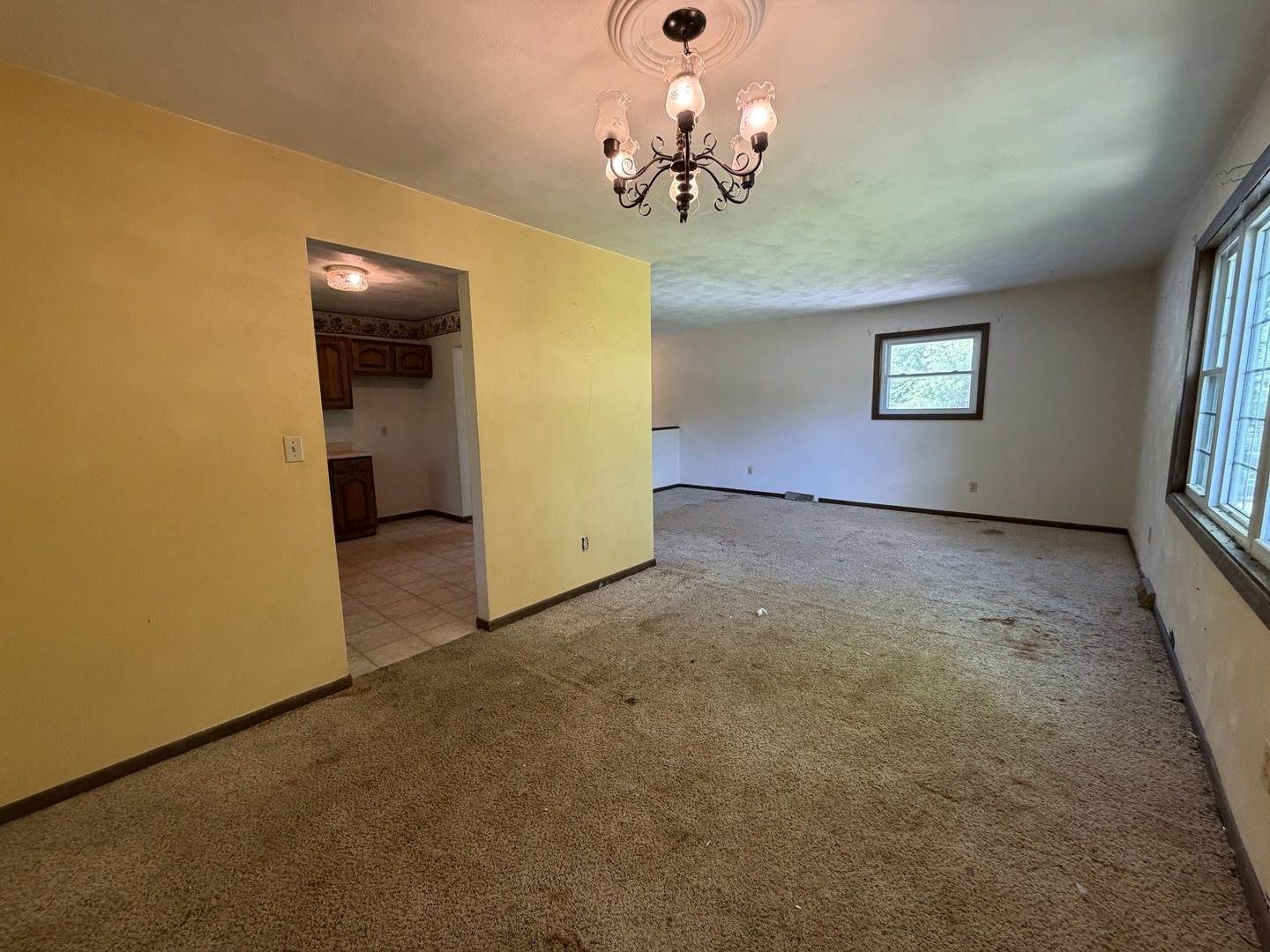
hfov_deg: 102.1
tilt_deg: -7.7
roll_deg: +0.8
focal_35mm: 14
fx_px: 514
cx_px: 635
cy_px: 476
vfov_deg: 85.7
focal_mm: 2.22
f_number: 2.2
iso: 320
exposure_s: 1/60
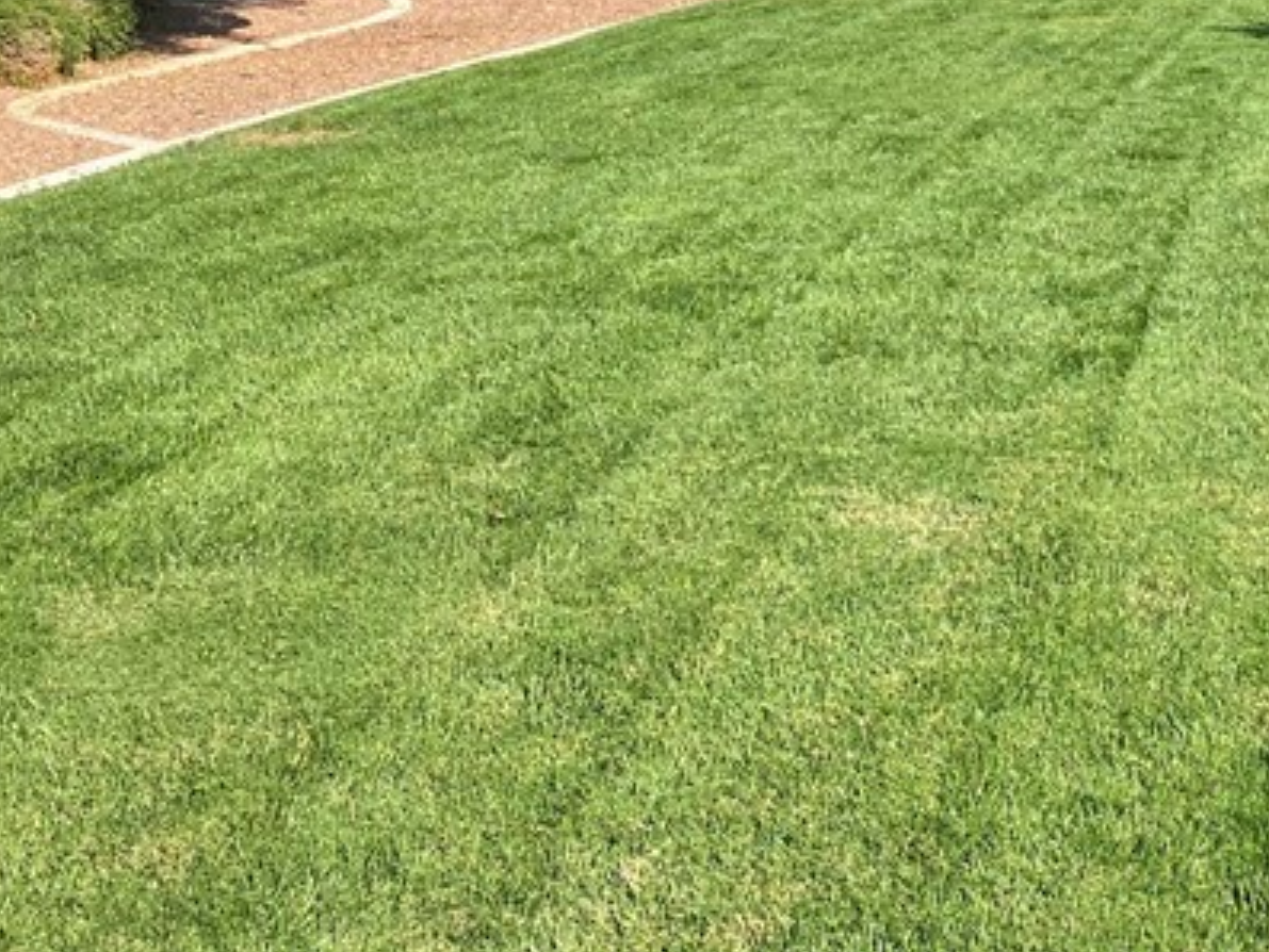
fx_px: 2457
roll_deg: +0.7
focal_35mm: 67
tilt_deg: -2.5
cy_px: -77
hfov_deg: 27.8
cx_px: 1167
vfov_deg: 20.9
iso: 32
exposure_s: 1/1585
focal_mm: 4.25
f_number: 1.8
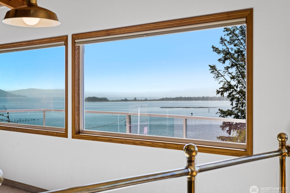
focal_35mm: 52
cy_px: 96
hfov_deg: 38.2
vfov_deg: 26.0
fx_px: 419
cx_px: 142
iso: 250
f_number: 7.1
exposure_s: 1/250
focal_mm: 50
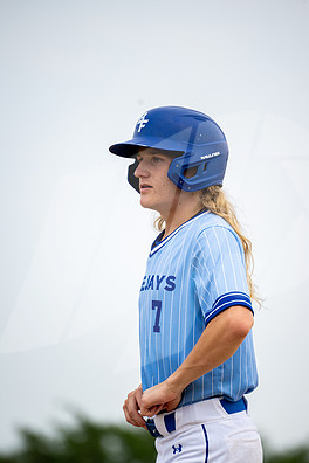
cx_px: 169
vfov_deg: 4.5
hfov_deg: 3.0
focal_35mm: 455
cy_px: 243
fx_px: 5858
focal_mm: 400
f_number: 5.6
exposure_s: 1/1600
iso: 2000
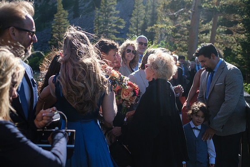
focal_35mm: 35
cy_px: 84
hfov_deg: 54.4
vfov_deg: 37.9
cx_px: 125
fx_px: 243
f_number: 2
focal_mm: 23
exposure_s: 1/6000
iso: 160
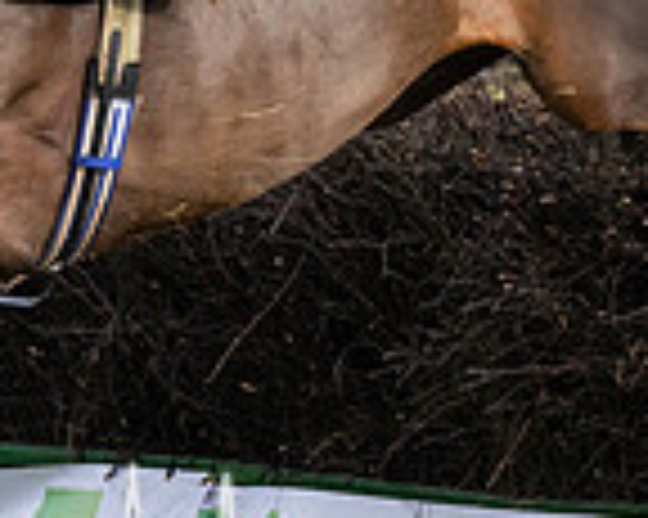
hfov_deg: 5.8
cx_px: 261
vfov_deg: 4.6
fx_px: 6401
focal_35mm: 334
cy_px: 5
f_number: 4
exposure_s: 1/1600
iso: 400
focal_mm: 70
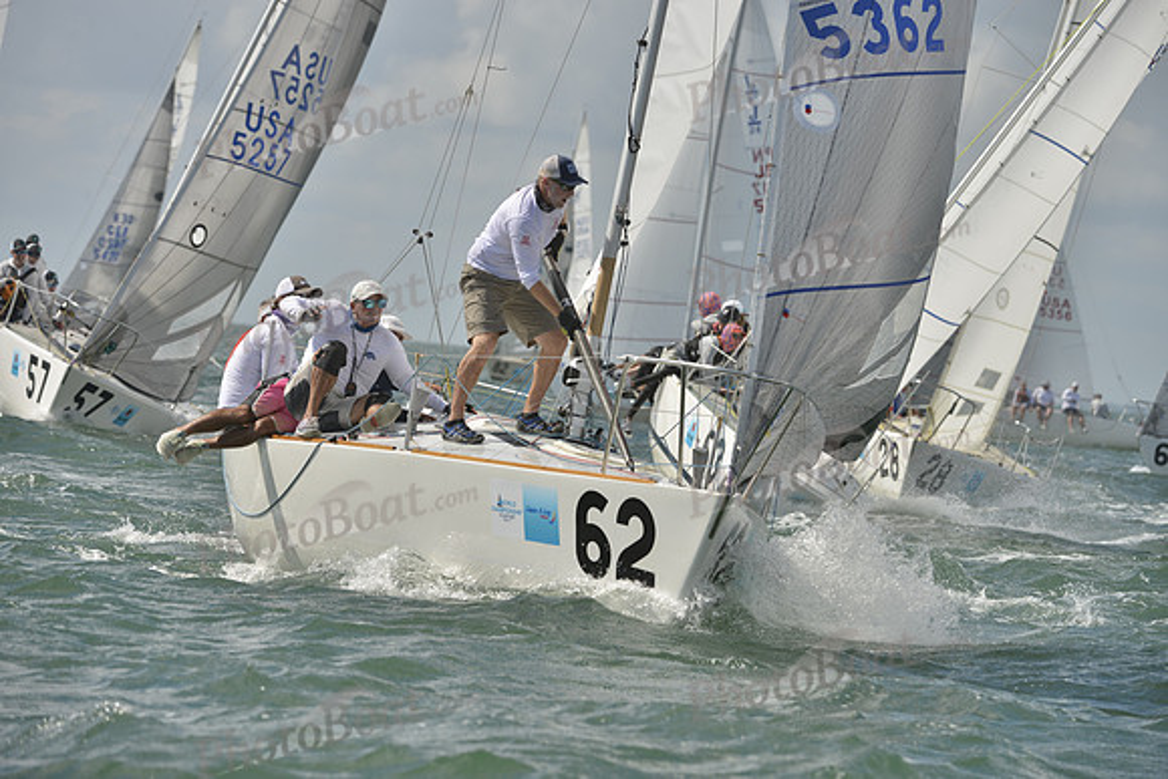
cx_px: 584
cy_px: 390
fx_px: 7788
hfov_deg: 8.6
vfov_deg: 5.7
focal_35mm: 240
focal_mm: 240
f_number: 7.1
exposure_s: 1/1000
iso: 200
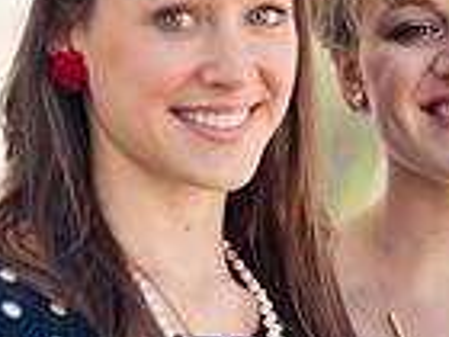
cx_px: 309
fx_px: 3398
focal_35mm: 262
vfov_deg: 5.7
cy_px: 311
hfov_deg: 7.6
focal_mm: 85
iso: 200
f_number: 1.8
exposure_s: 1/1600
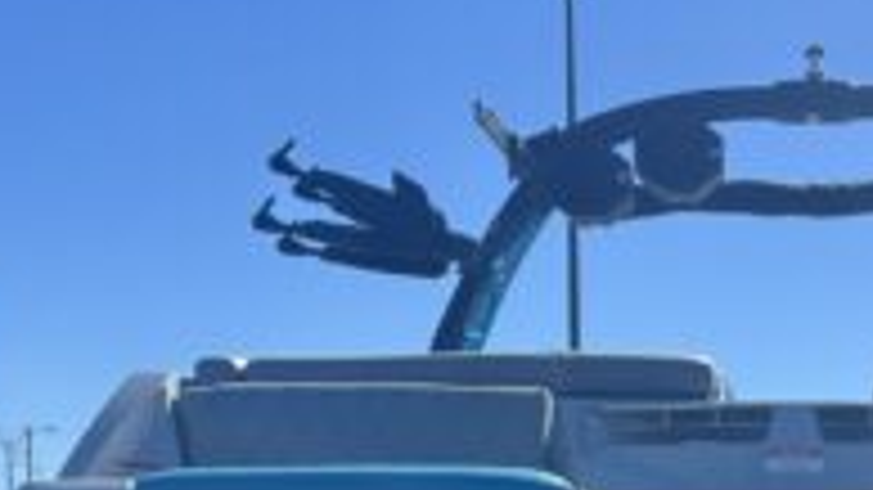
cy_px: 868
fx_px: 1805
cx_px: 799
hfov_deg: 26.2
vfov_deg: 13.9
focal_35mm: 78
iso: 50
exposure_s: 1/2105
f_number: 1.6
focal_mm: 5.96
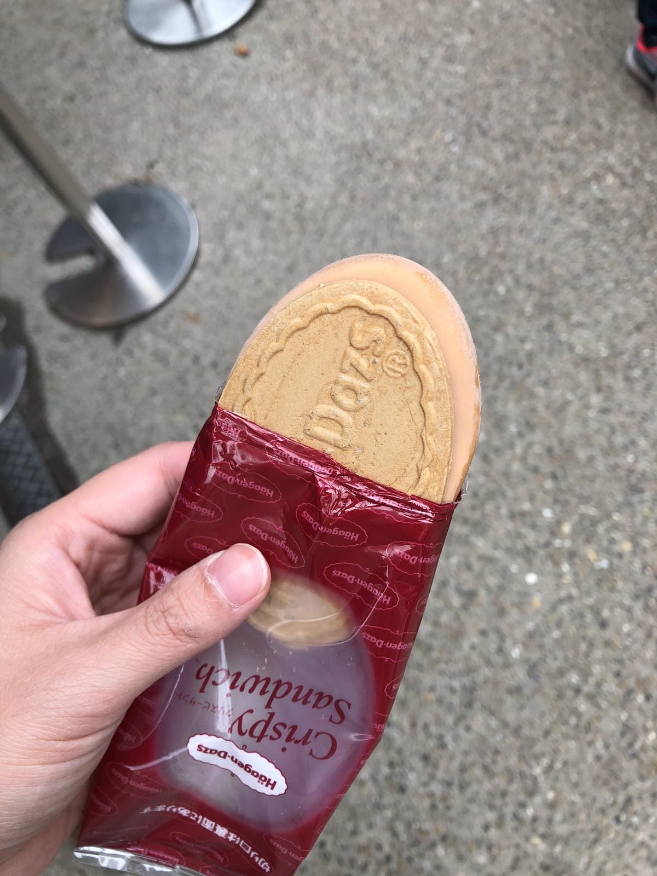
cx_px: 328
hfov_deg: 48.2
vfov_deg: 61.7
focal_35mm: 29
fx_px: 734
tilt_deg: -63.7
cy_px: 438
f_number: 1.8
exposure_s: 1/318
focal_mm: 3.99
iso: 20
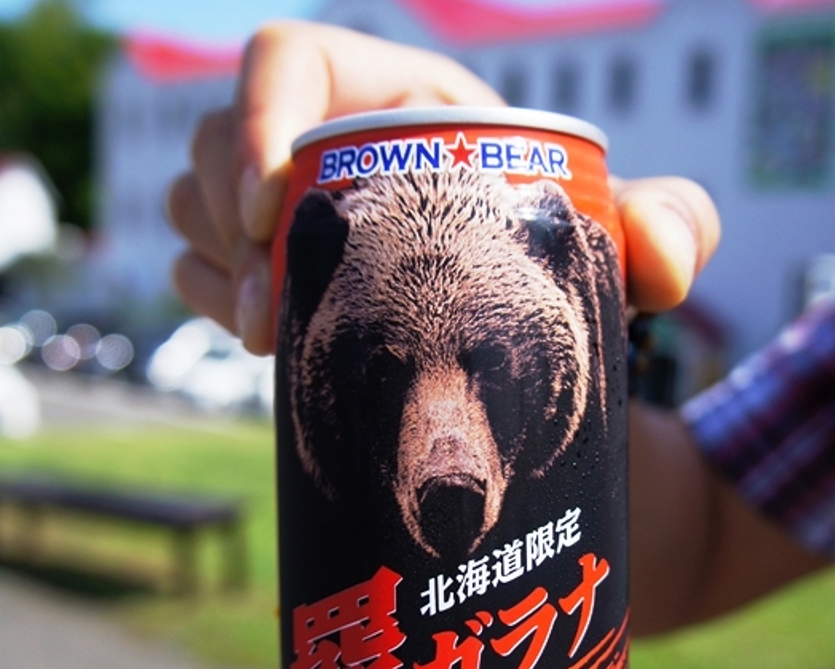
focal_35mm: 43
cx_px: 421
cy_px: 449
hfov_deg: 42.9
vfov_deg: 34.6
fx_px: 1063
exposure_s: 1/2000
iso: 200
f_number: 3.5
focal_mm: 20
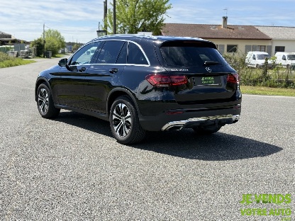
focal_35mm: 48
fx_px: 409
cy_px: 110
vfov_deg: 30.3
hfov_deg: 39.7
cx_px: 148
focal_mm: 6.76
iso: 100
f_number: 1.78
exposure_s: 1/3378
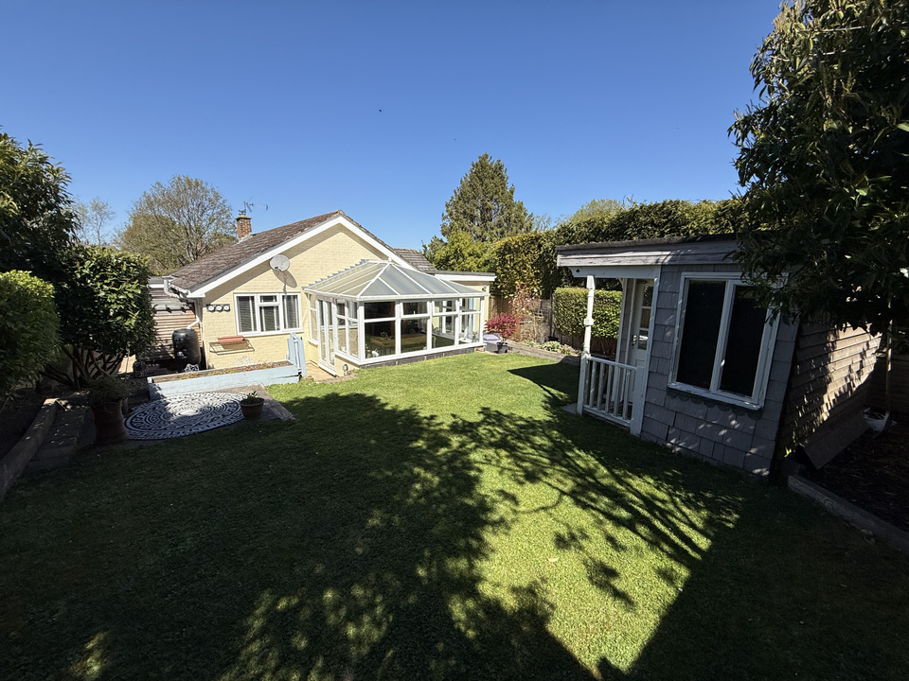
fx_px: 368
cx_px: 454
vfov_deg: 85.7
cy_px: 340
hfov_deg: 102.1
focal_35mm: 14
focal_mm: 2.22
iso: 50
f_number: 2.2
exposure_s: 1/2611
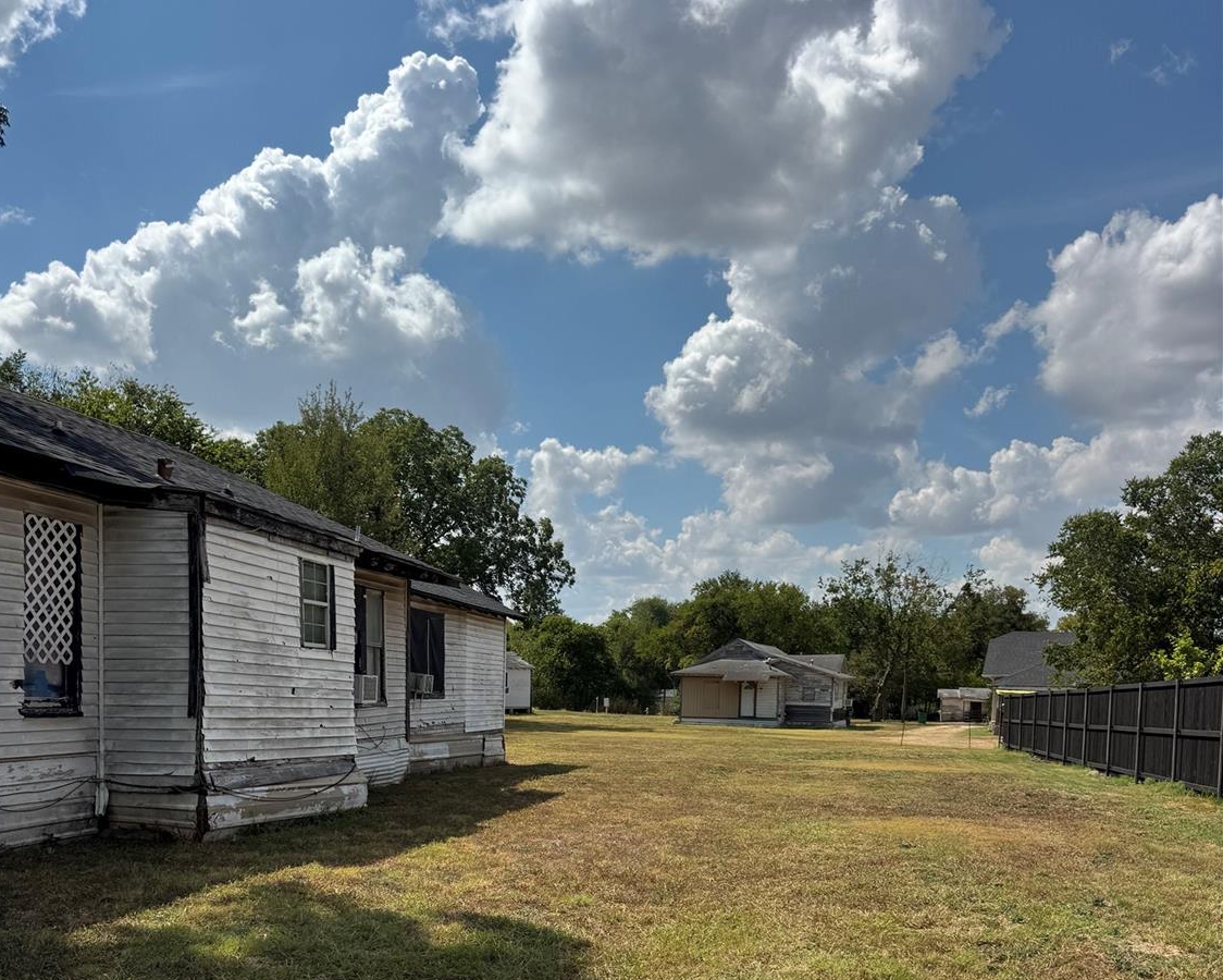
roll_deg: -0.7
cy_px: 767
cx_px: 597
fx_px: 1159
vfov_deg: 43.9
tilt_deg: -3.7
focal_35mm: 32
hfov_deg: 55.6
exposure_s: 1/7937
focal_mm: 6.76
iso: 80
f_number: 1.78
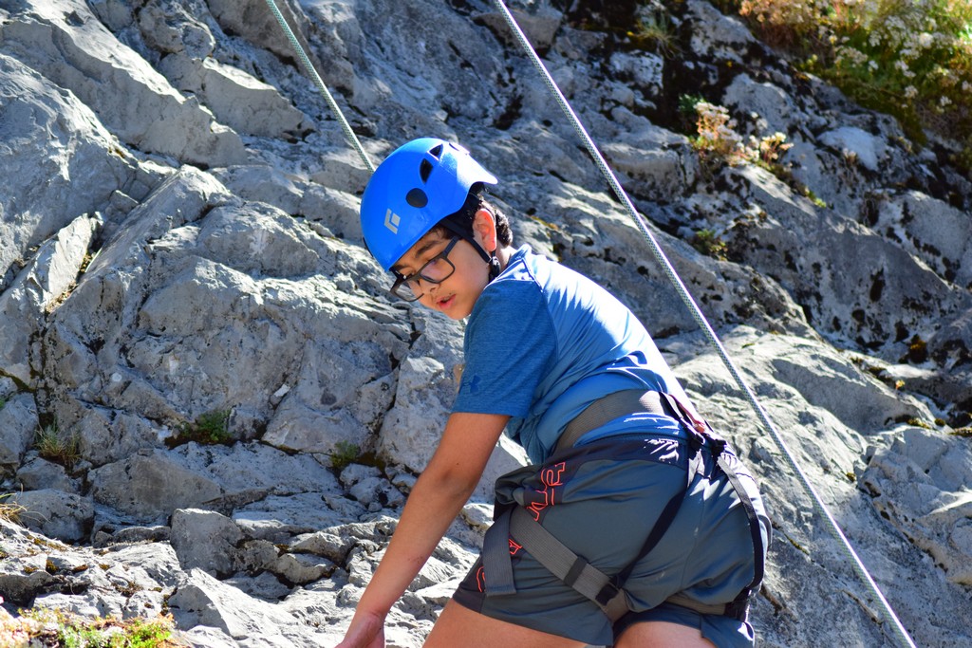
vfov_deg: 7.6
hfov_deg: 11.4
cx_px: 486
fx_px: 4860
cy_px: 324
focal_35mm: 180
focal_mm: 120
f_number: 6.3
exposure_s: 1/1250
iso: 800
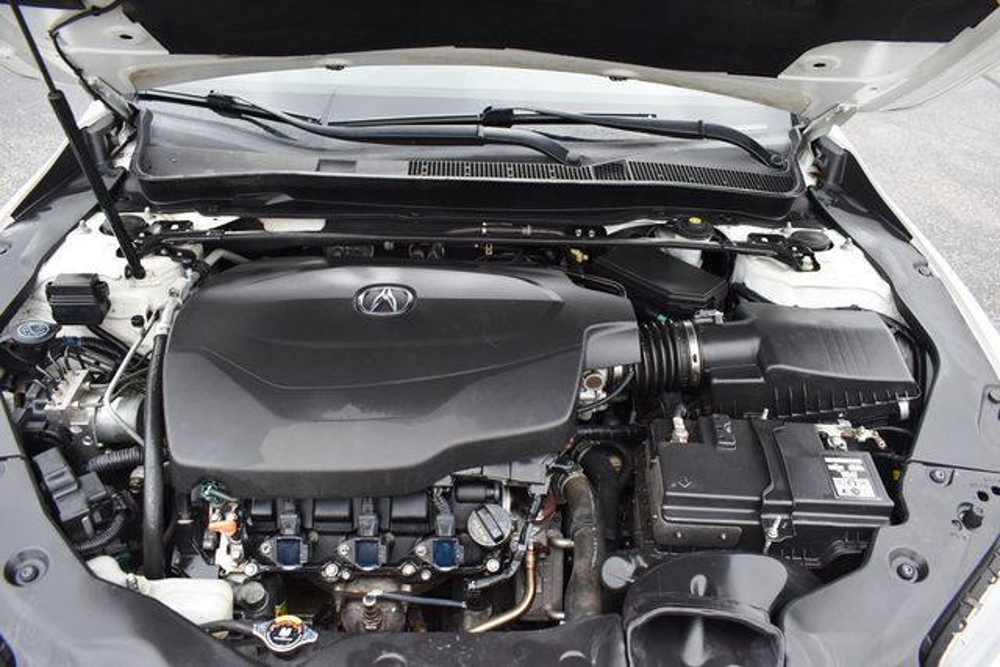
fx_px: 750
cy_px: 334
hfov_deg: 67.4
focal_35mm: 27
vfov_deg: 48.0
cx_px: 500
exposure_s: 1/250
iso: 320
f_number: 5.6
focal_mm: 18
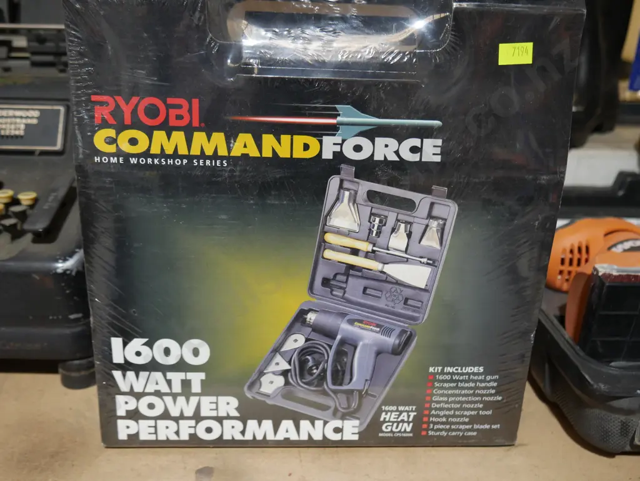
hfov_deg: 56.8
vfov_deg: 44.2
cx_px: 320
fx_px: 592
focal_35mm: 32
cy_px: 240
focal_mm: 16
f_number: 3.6
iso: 500
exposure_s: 1/60
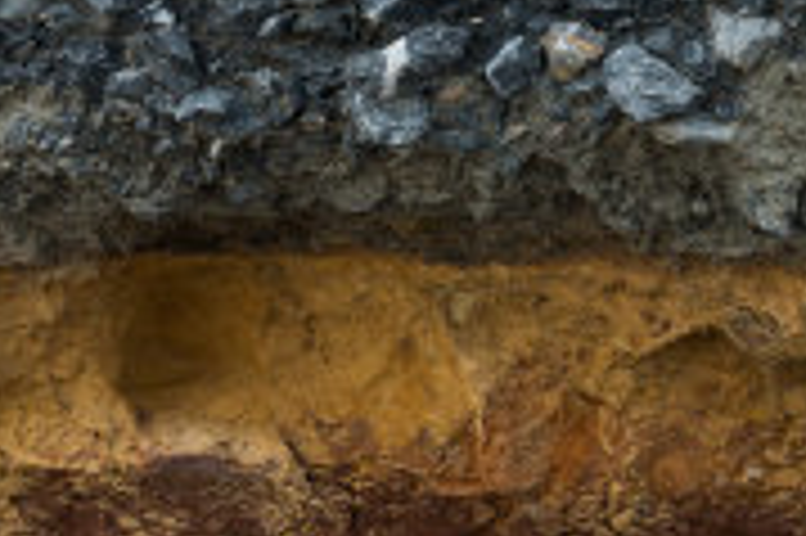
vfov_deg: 5.3
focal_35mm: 257
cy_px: 104
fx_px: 5749
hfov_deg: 8.0
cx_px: 648
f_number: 4.5
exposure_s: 1/160
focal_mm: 50
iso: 100
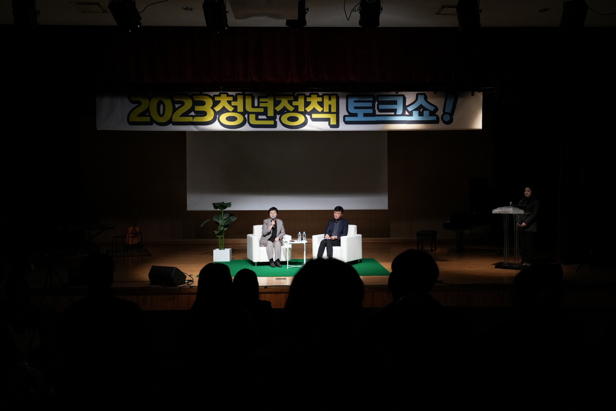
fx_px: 513
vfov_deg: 43.6
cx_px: 308
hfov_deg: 61.9
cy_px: 206
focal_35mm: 30
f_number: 5
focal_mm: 30
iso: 2500
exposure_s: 1/125
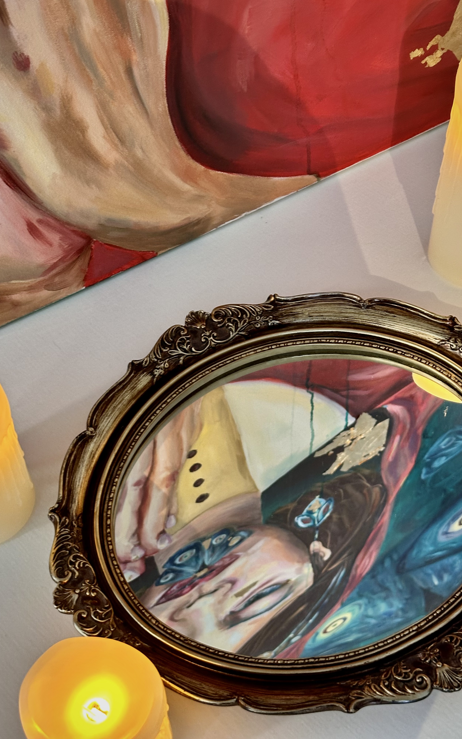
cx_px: 217
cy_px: 369
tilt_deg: -52.6
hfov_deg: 25.3
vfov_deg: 39.6
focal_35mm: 51
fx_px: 1028
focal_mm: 6.86
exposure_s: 1/33
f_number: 1.78
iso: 320
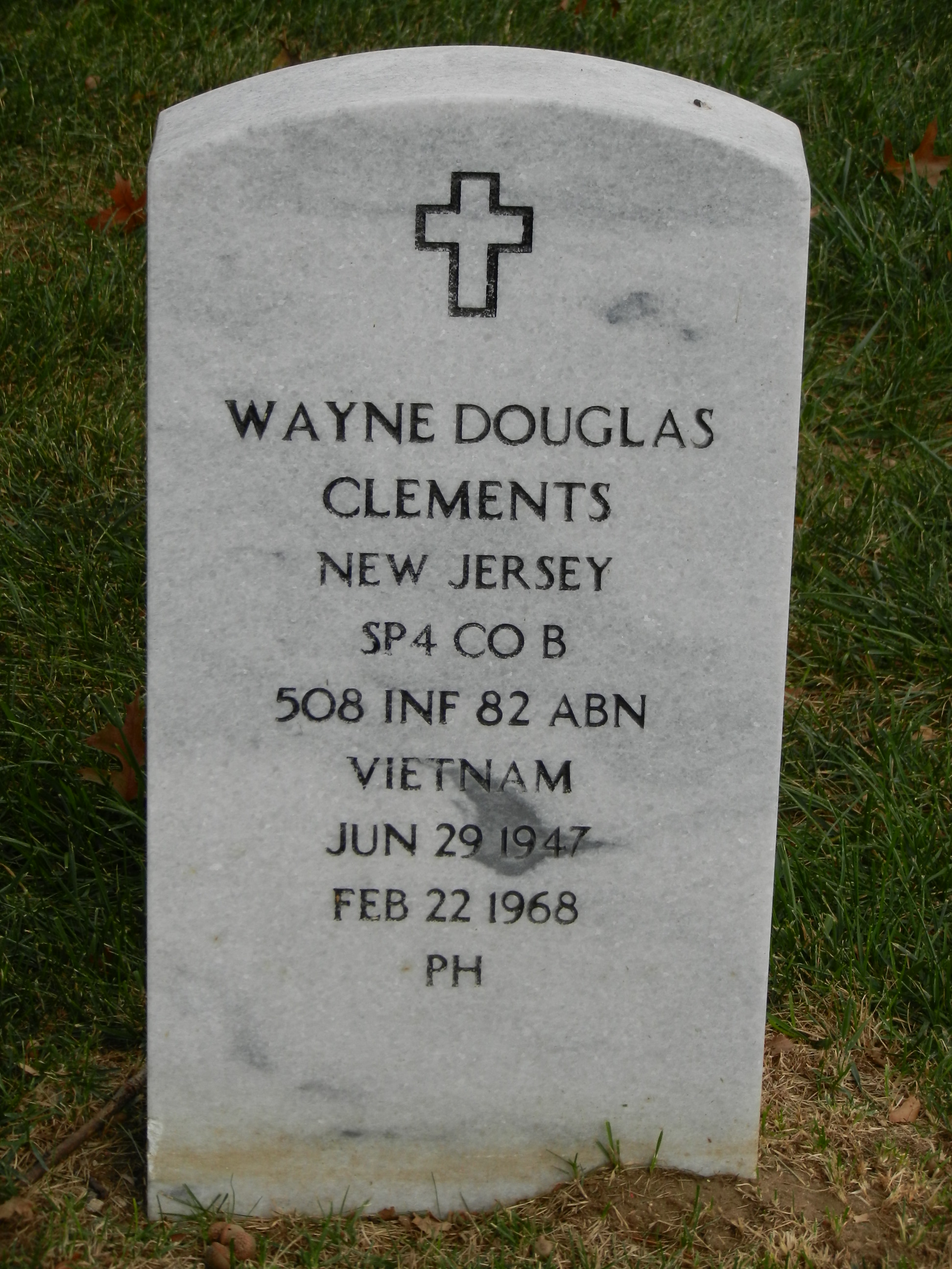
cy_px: 634
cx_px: 476
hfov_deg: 12.0
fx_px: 4510
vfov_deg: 16.0
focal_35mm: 123
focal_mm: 22.2
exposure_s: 1/500
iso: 160
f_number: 5.1
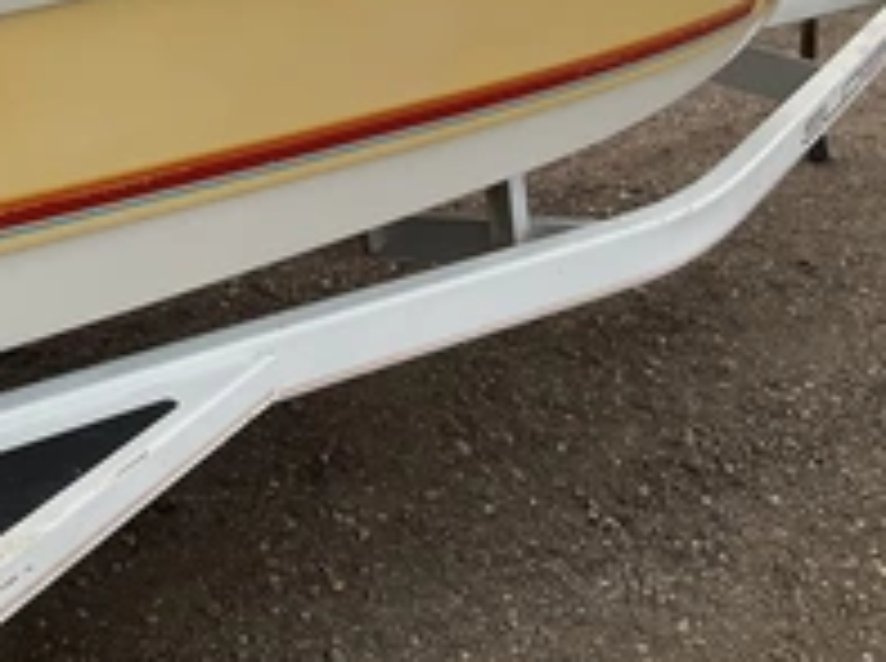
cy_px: 36
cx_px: 63
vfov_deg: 23.9
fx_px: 1507
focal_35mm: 59
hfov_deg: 31.0
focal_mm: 3
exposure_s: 1/1250
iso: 25
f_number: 1.8
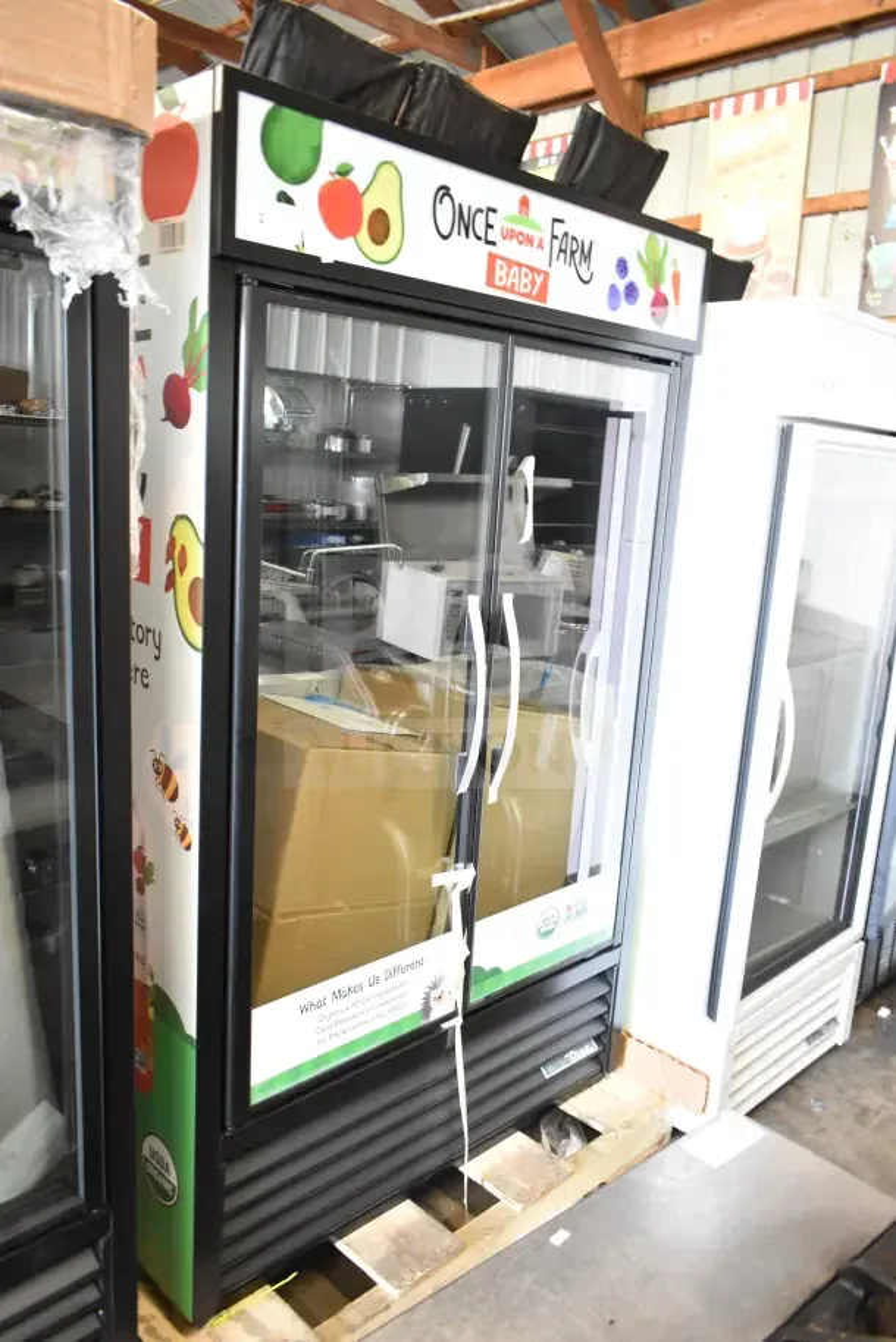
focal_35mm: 27
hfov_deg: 48.0
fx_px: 1007
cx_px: 448
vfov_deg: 67.4
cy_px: 671
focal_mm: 18
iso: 2200
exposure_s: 1/30
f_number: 3.5
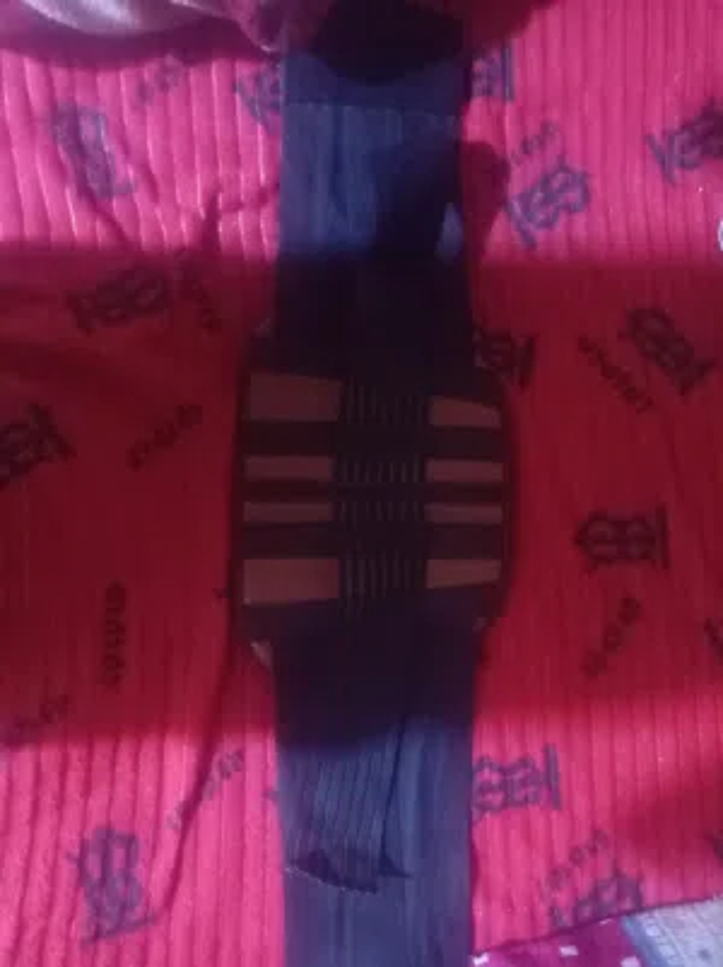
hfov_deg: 51.3
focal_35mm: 27
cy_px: 484
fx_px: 753
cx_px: 362
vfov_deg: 65.4
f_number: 1.8
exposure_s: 1/12.5
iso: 12800
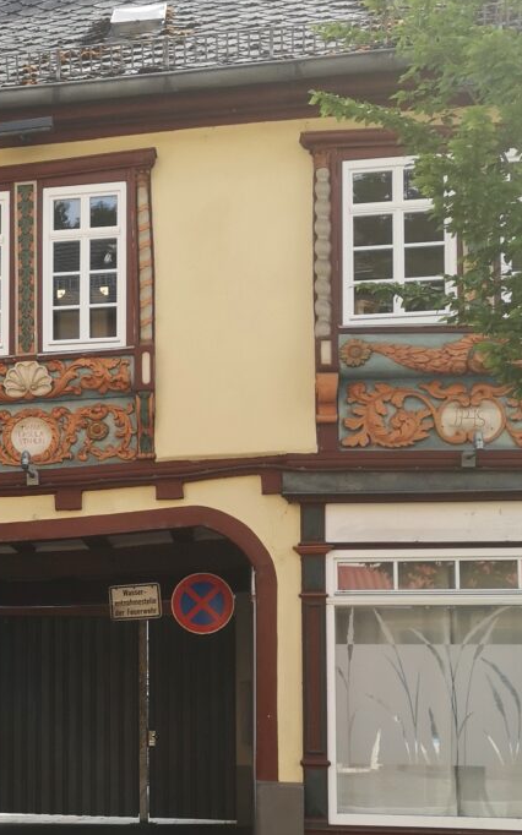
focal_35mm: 43
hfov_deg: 29.2
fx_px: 979
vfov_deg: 46.1
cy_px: 359
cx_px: 100
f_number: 1.8
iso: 50
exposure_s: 1/845
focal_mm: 5.58
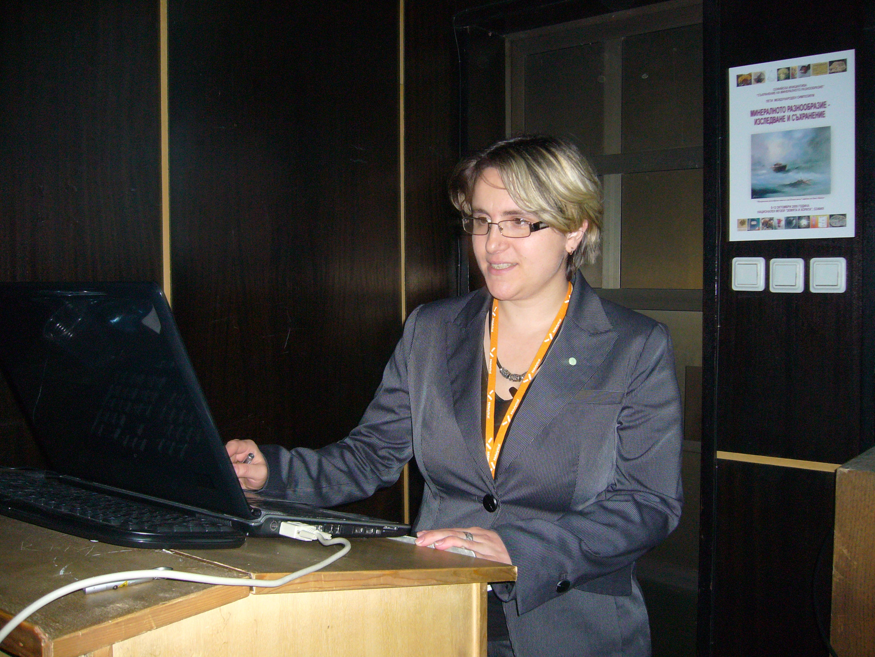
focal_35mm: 35
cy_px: 328
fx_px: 885
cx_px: 438
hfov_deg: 52.6
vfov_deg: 40.7
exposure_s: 1/8
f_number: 2.8
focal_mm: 5.8
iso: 160
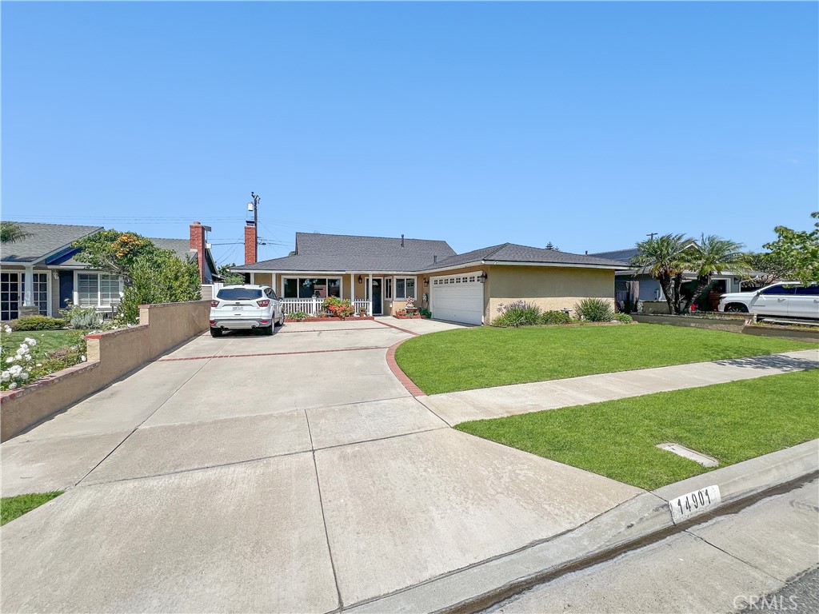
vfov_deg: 89.9
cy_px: 307
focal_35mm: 13
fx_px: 308
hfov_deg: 106.2
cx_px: 410
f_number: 1.8
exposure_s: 1/2700
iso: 32
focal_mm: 1.57
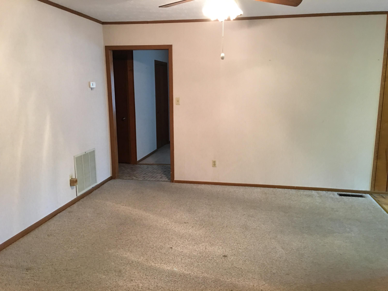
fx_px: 325
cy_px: 146
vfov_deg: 48.2
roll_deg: +0.7
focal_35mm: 29
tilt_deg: -8.7
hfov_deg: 61.7
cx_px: 194
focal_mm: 4.15
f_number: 2.2
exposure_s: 1/4
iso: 50
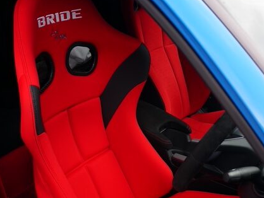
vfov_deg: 27.4
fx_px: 404
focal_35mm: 53
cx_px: 132
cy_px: 132
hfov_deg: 36.2
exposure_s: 1/40
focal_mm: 24
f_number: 5
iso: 125
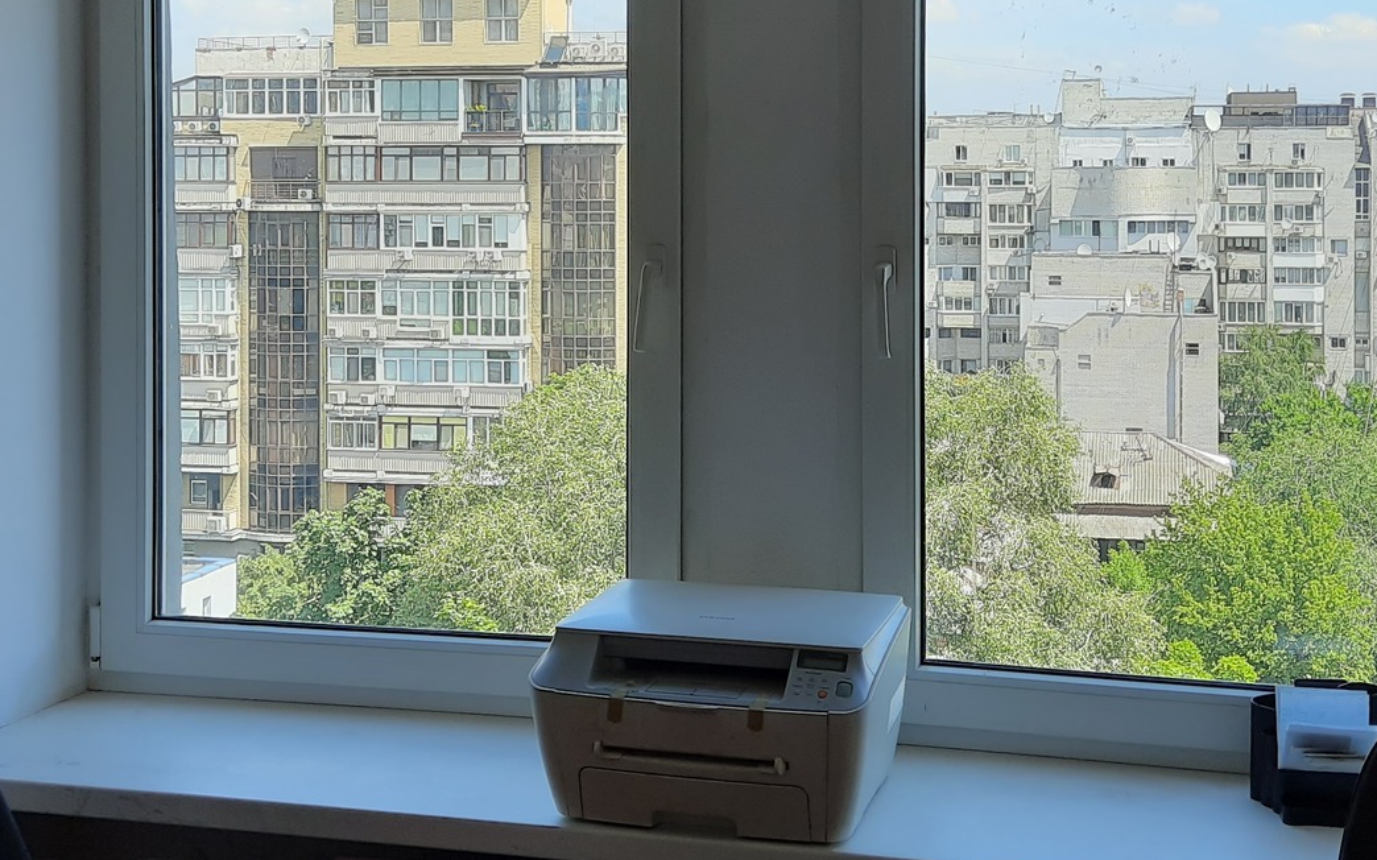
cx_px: 679
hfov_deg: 38.9
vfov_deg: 24.6
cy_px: 222
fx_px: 1951
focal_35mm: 52
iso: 100
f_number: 2
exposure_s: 1/207
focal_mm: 4.6
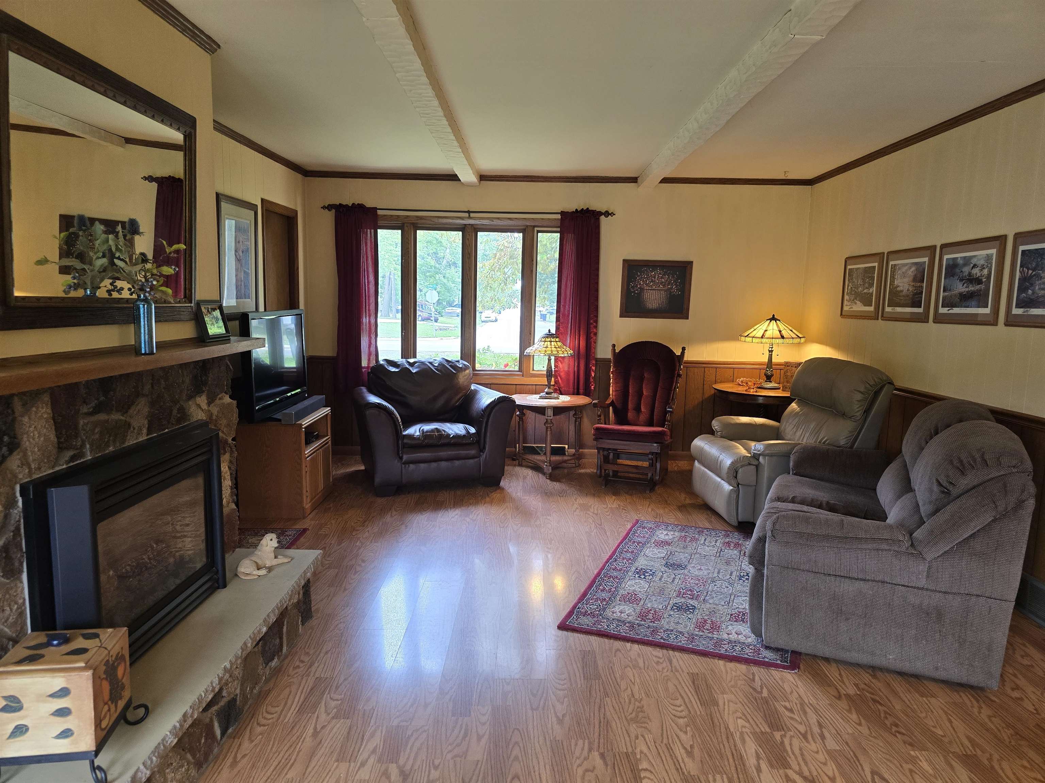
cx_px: 522
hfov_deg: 73.9
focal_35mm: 23
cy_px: 392
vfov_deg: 58.9
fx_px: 694
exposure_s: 1/120
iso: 200
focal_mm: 6.3
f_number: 1.7
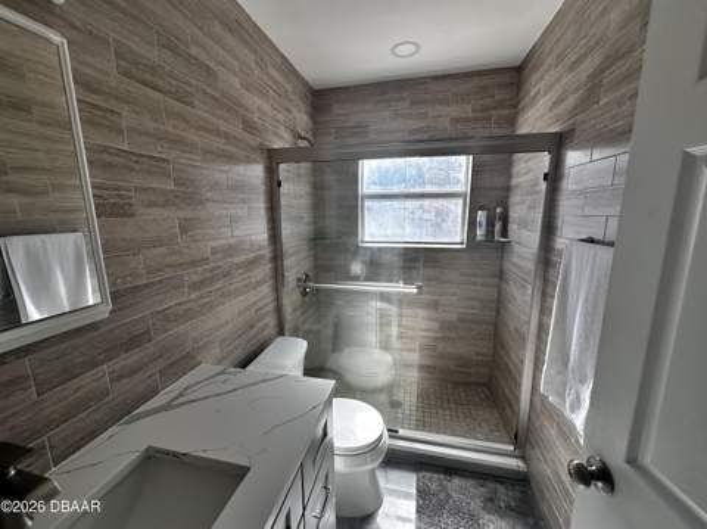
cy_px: 264
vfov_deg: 85.6
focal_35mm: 14
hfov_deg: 102.1
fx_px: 286
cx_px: 354
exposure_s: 1/235
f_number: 2.2
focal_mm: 2.22
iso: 40
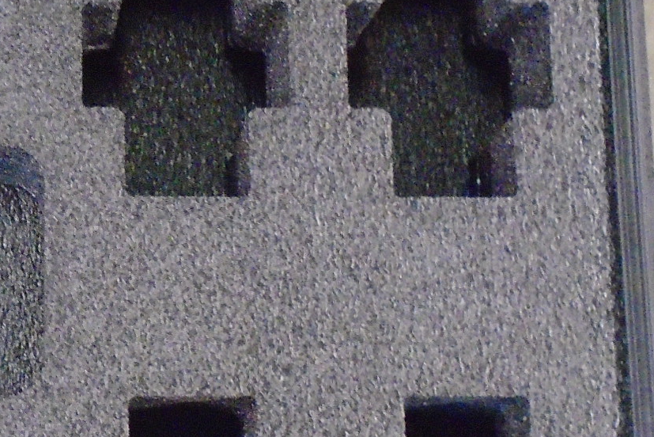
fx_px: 1835
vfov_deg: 13.6
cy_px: 241
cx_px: 49
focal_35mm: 101
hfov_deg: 19.8
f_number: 3.5
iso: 800
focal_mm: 5.5
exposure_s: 1/10
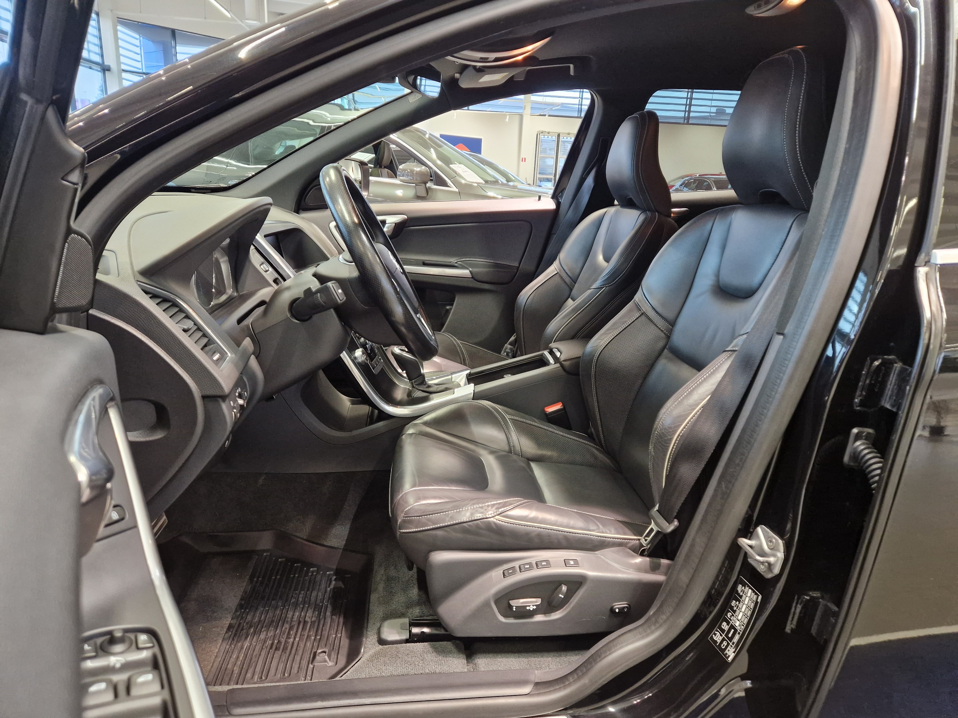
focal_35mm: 23
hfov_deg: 73.9
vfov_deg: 58.9
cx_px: 479
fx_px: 637
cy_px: 359
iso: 500
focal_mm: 5.4
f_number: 1.8
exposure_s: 1/100
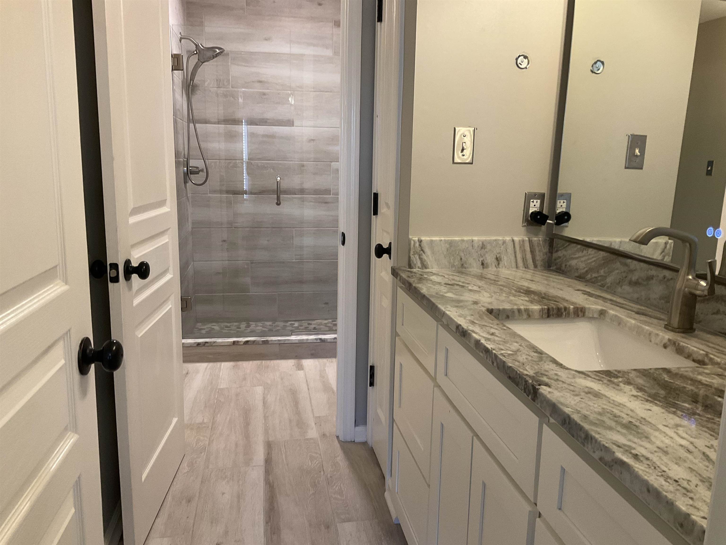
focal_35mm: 29
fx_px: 608
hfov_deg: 61.7
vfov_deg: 48.2
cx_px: 363
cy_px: 272
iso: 125
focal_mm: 3
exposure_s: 1/60
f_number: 1.8
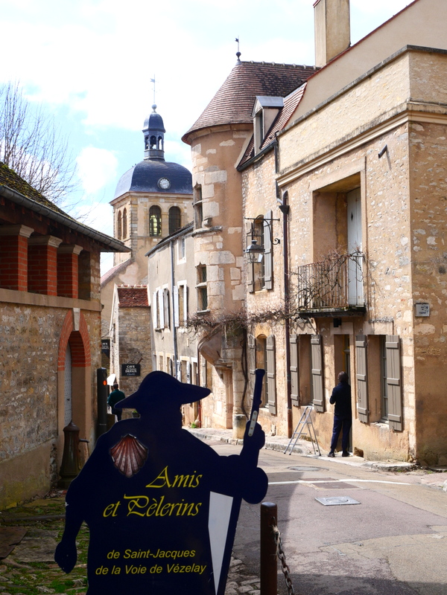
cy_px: 298
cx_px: 224
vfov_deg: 39.7
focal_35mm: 48
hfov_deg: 30.3
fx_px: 826
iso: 200
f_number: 9
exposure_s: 1/320
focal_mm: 24
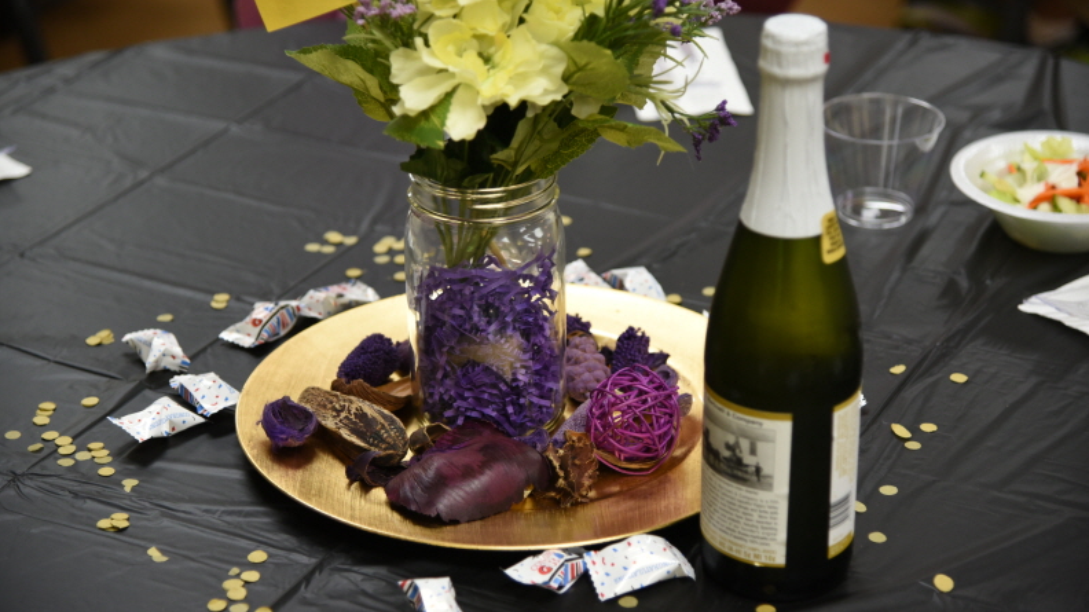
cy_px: 275
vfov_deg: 13.4
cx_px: 547
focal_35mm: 90
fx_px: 2598
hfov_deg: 23.7
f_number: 4
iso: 1250
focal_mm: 85
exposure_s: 1/200
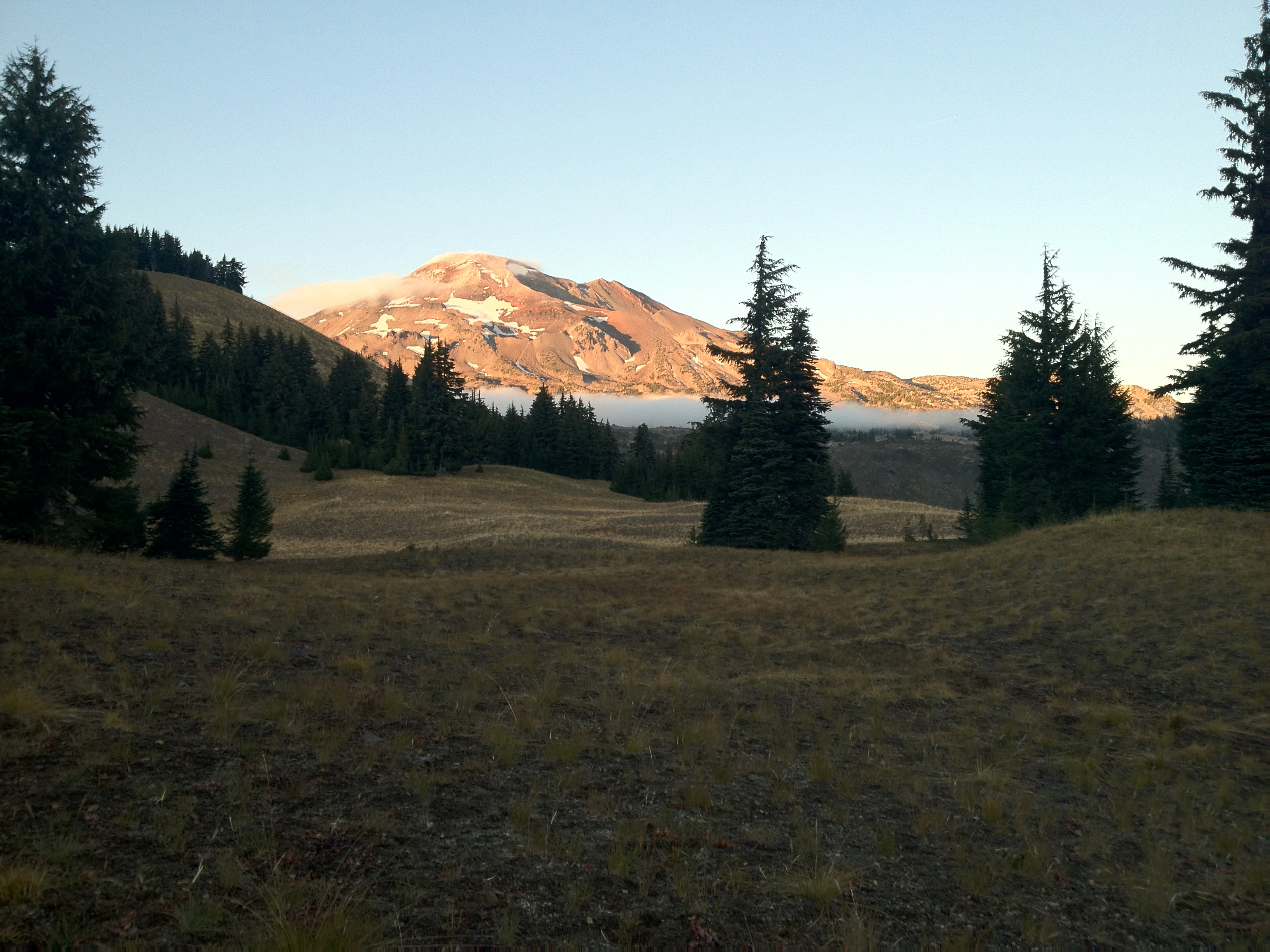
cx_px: 635
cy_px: 476
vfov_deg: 40.7
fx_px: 1284
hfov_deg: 52.6
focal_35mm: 35
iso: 64
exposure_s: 1/161
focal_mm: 4.28
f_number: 2.4
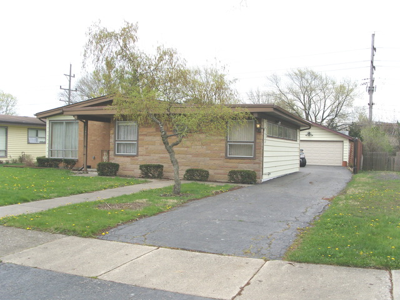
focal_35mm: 38
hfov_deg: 49.0
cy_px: 150
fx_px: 439
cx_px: 200
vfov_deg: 37.7
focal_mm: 7.8
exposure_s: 1/1000
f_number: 2.8
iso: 80
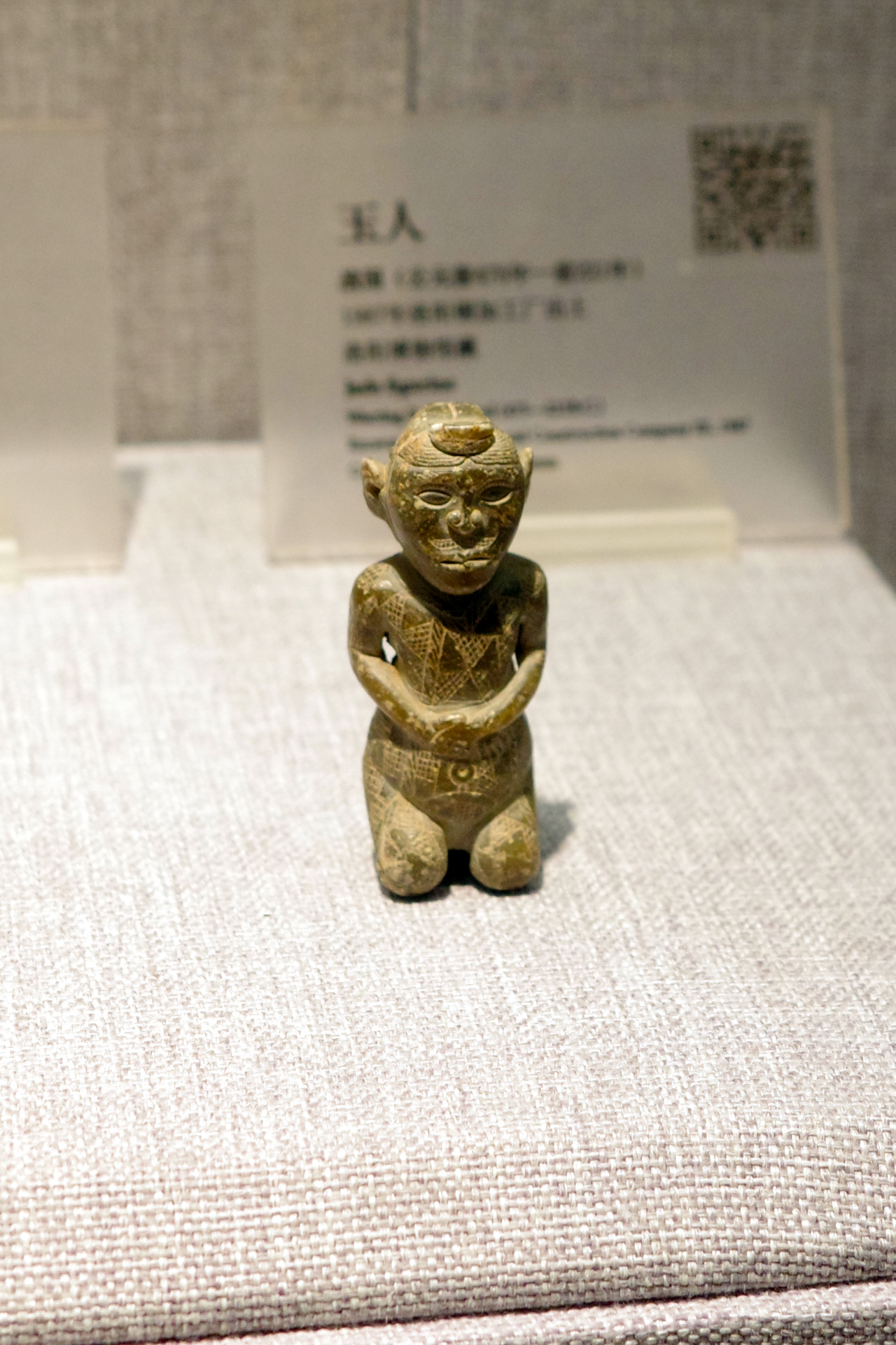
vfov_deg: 48.5
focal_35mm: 40
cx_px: 448
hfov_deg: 33.4
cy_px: 672
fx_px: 1493
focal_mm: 26
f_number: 2.8
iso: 800
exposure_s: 1/40
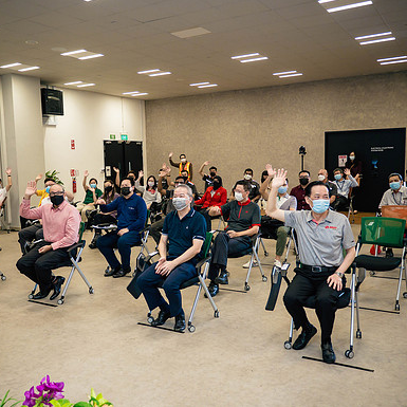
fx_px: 479
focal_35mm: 36
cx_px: 172
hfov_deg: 45.9
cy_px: 204
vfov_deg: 46.0
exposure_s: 1/125
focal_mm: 13
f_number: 2
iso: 320
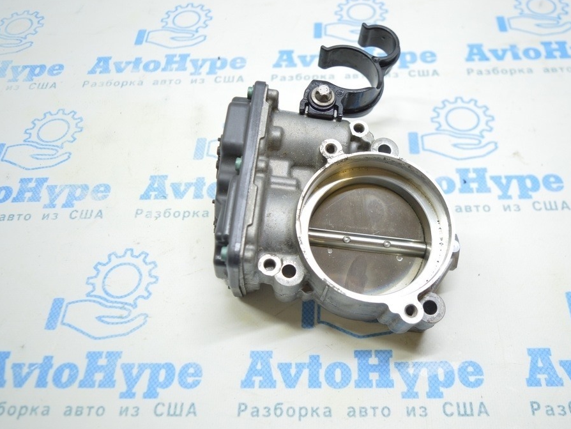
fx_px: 544
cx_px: 316
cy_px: 215
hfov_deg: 55.2
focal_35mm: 33
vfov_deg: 43.0
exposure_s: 1/40
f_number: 3.8
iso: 400
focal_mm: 20
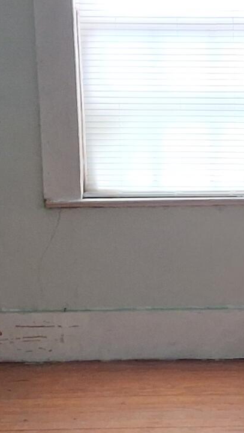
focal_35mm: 122
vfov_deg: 17.6
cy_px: 232
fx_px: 1402
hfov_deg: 9.8
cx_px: 270
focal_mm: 4
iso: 400
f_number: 1.8
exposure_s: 1/50
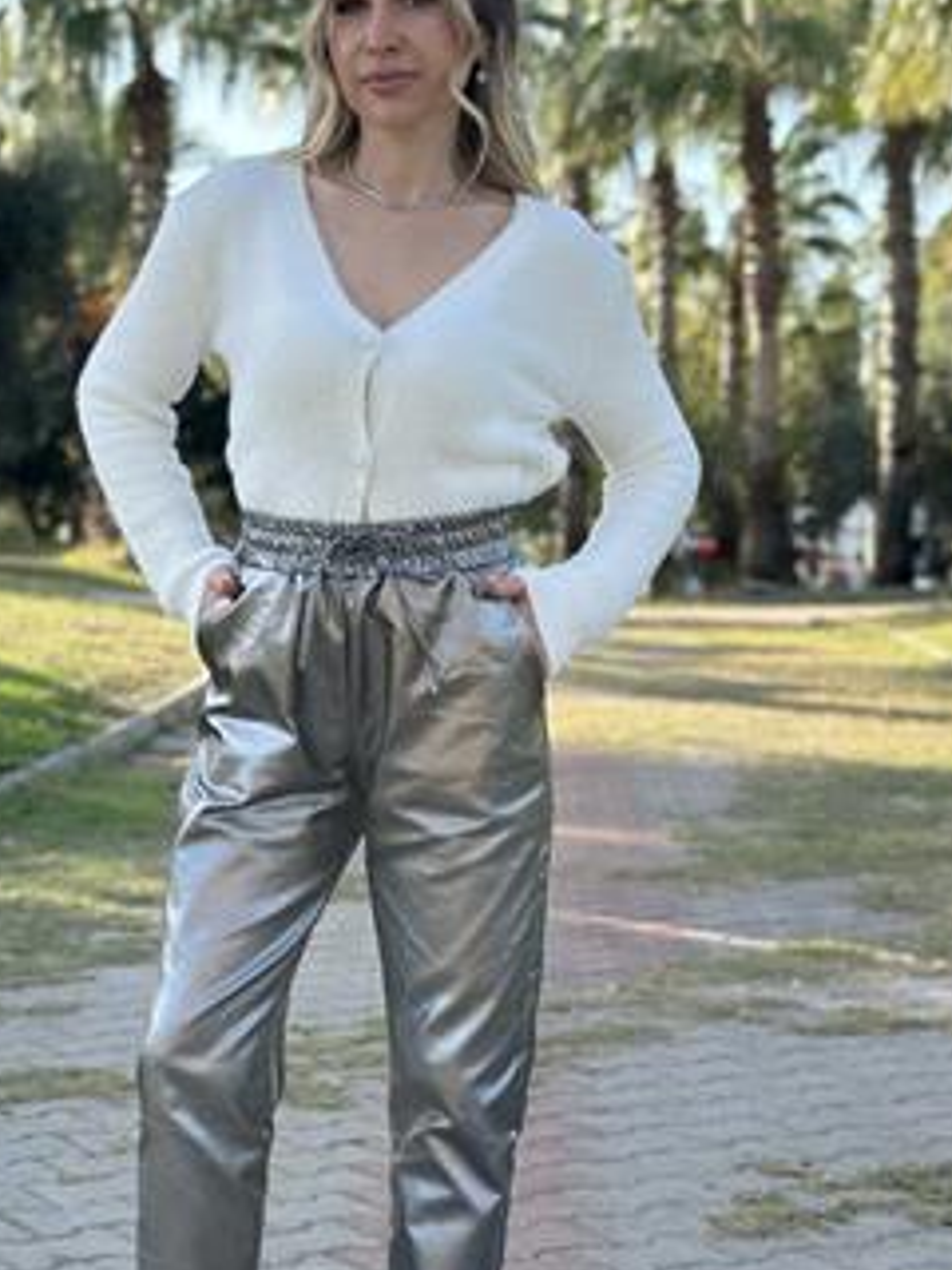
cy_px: 671
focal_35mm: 78
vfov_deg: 25.0
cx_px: 329
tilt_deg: -2.9
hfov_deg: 18.9
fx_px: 2860
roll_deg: -3.0
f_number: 1.78
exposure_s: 1/1212
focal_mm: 6.86
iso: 80
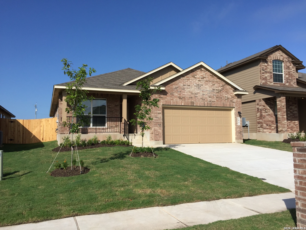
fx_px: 256
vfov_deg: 48.2
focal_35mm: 29
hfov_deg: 61.7
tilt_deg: +5.1
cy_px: 115
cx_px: 153
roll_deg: +0.6
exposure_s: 1/3300
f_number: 2.2
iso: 32
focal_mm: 4.15
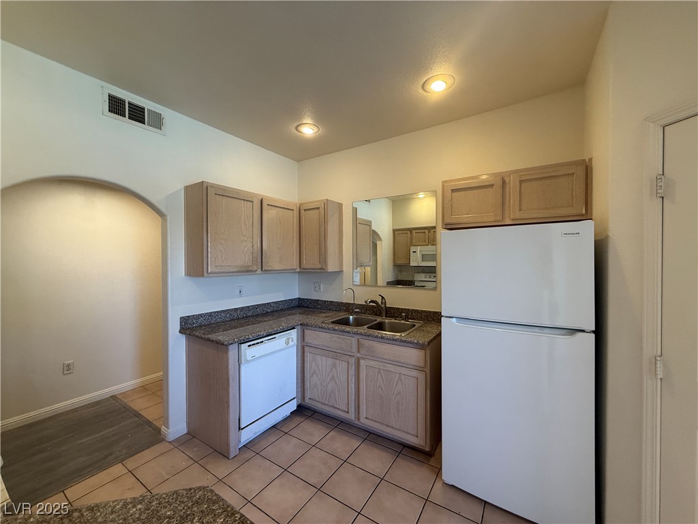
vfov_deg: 85.7
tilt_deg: -0.5
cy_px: 262
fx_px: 282
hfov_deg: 102.1
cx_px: 349
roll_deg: -0.1
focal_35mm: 14
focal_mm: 2.22
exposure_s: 1/120
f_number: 2.2
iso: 200
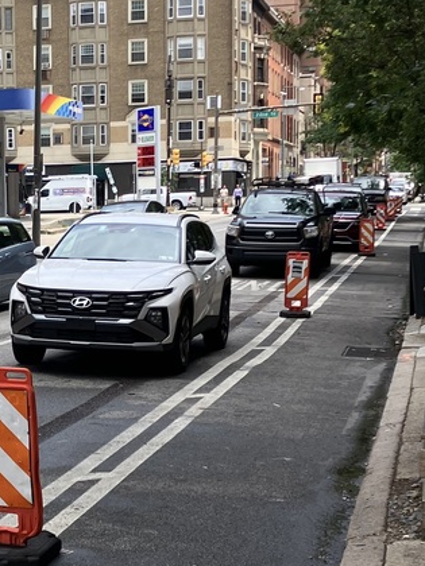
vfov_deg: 24.3
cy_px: 365
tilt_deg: -5.2
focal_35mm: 80
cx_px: 4
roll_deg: +1.1
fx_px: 1310
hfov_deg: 18.0
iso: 32
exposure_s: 1/972
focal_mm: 3.99
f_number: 1.8
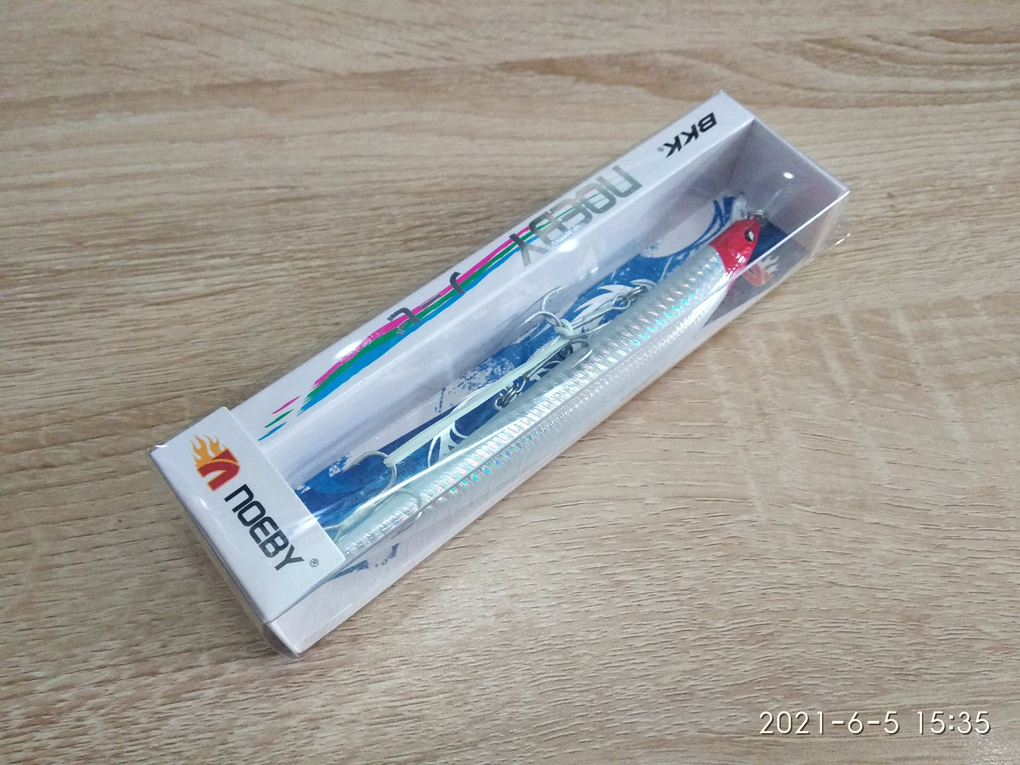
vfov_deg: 53.1
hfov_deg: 67.3
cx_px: 510
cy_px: 382
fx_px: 766
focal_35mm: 26
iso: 1000
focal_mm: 3.81
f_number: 2.2
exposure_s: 1/33
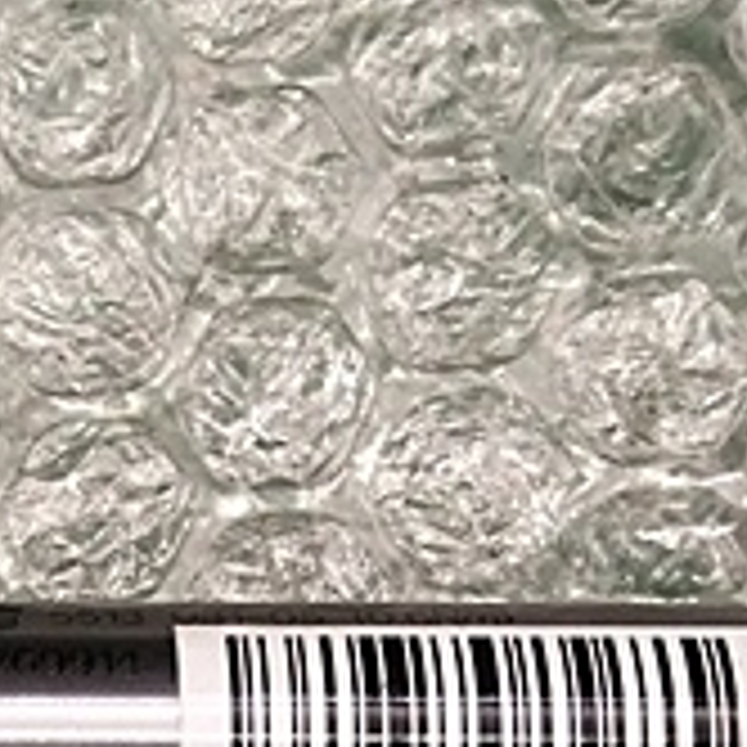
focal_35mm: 109
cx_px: -202
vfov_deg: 15.7
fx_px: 2661
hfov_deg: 15.3
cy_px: 765
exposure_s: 1/24
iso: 40
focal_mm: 3.3
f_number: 2.4
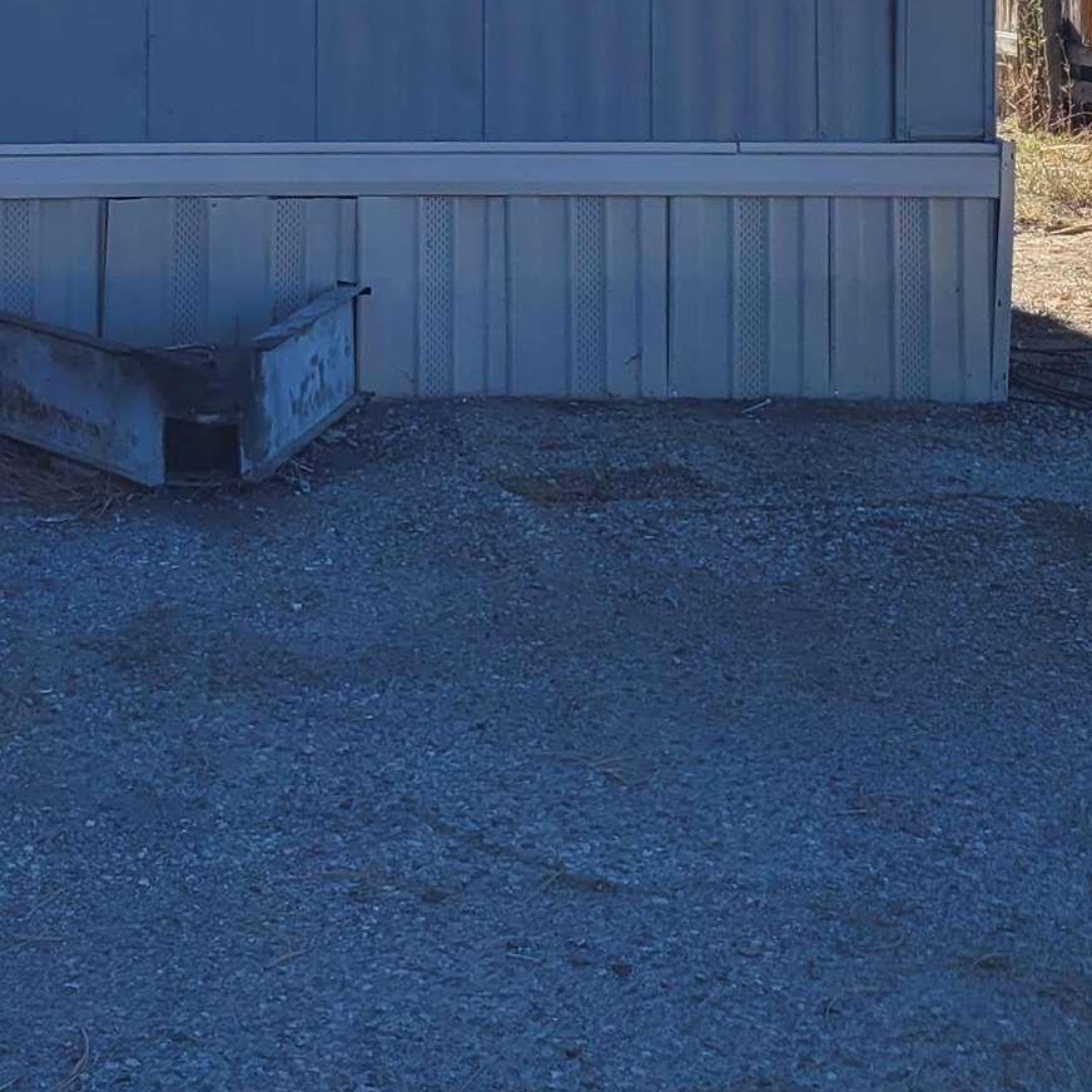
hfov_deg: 20.6
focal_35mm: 81
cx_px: -20
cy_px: -227
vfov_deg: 20.0
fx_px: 2891
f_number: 1.8
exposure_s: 1/1889
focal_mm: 5.4
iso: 40
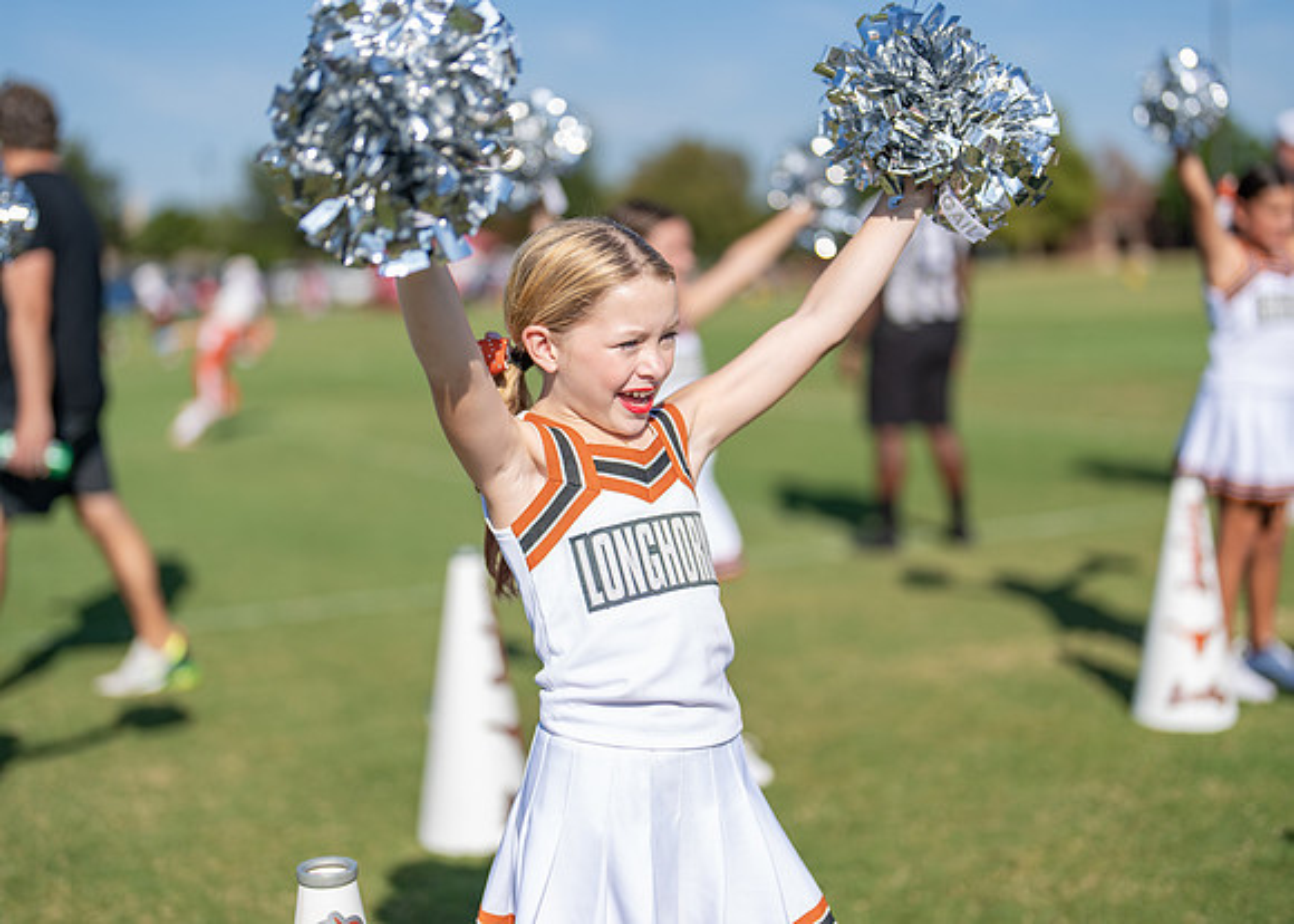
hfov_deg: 37.2
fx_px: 1925
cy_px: 462
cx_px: 647
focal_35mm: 52
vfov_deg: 27.0
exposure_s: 1/8000
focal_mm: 50
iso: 100
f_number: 1.2
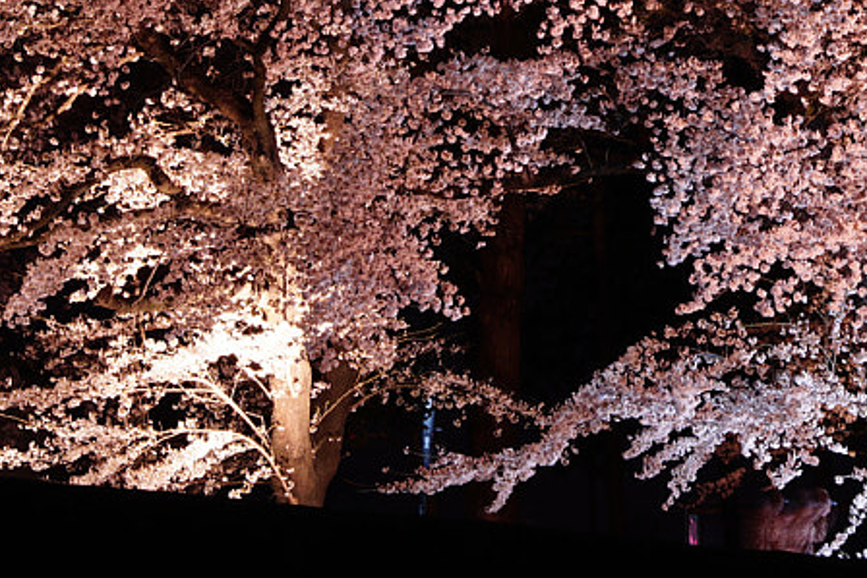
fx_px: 4987
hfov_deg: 9.9
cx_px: 743
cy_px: 63
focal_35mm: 207
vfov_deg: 6.6
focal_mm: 58
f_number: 9
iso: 100
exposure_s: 25
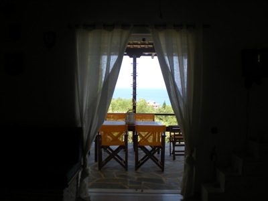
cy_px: 100
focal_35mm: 38
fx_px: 294
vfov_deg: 37.7
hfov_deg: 49.0
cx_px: 134
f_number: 3.1
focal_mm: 6.3
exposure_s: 1/220
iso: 64
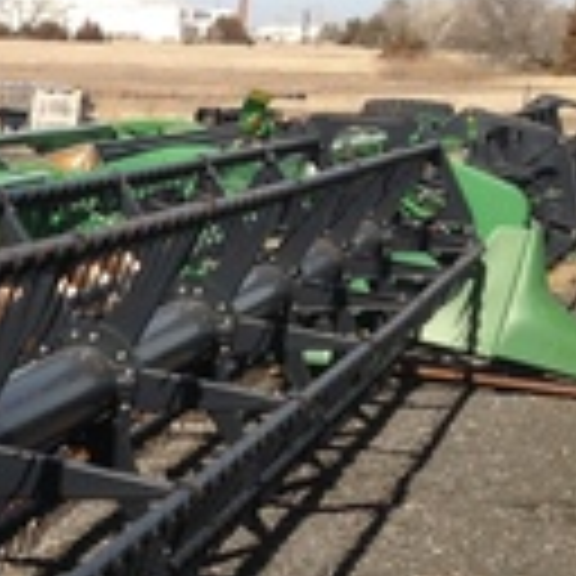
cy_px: 616
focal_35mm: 131
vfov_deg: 13.1
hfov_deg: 12.4
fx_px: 2466
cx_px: -387
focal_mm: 4.28
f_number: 2.4
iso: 50
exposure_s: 1/2160
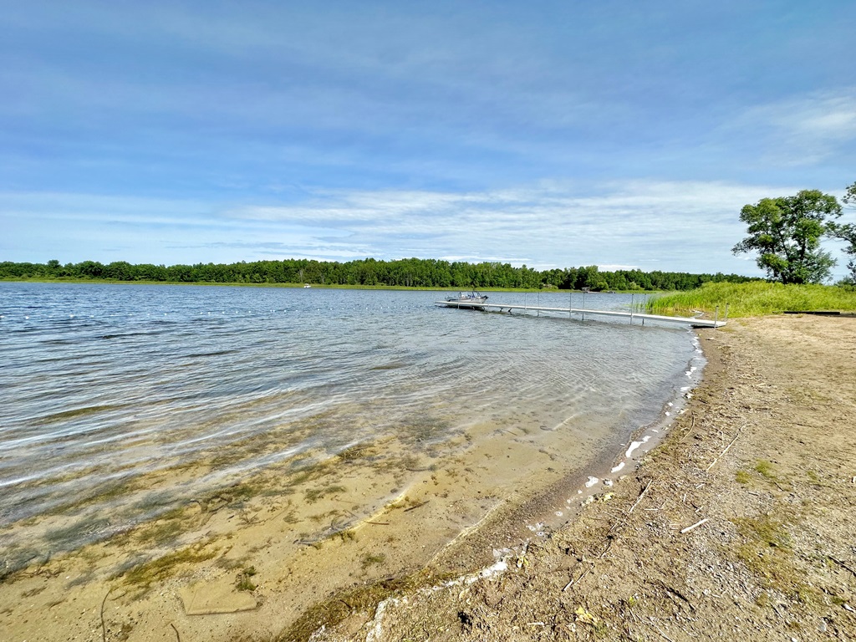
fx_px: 346
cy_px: 321
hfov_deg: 102.1
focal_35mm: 14
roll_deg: -1.1
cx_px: 428
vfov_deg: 85.7
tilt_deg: -5.8
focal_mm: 2.22
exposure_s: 1/2398
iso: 50
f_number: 2.2
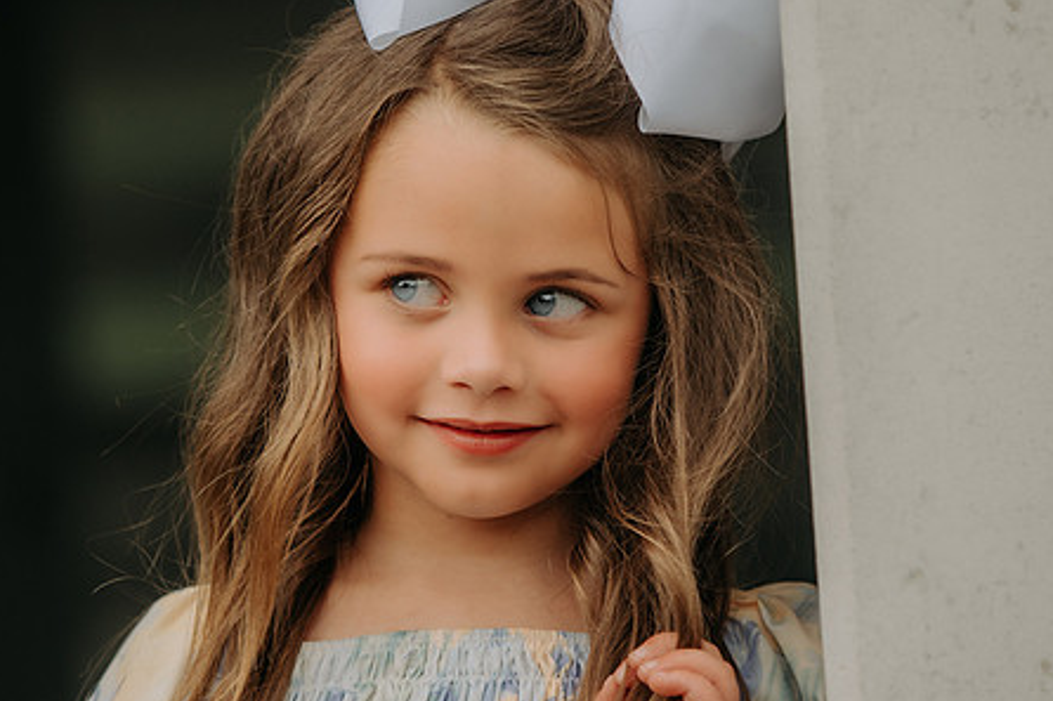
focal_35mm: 302
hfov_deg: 6.8
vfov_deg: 4.5
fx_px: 8830
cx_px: 385
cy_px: 316
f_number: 2.8
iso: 200
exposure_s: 1/320
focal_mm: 155
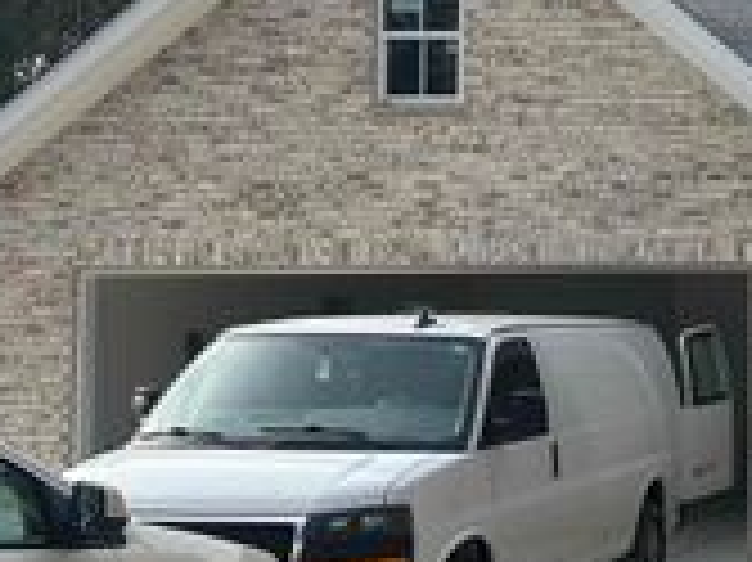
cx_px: 1040
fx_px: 1693
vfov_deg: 18.9
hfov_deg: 21.9
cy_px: 285
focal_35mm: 78
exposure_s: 1/2513
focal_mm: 5.7
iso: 50
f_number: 1.5
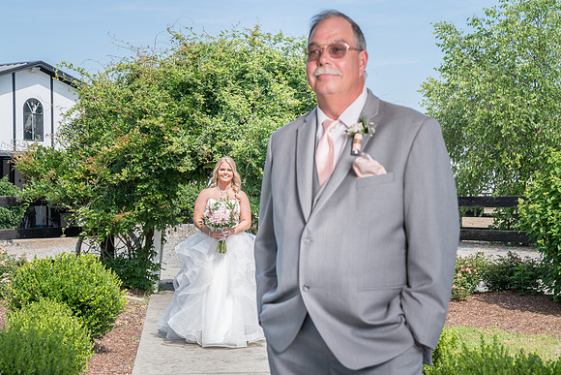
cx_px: 274
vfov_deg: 20.3
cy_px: 191
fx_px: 1046
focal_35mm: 67
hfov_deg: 30.0
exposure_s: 1/200
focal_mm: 65
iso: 100
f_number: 8
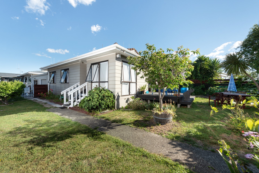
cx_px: 130
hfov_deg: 104.2
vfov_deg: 81.3
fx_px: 101
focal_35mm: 14
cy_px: 86
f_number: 10
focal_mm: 14
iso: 100
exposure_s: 1/80
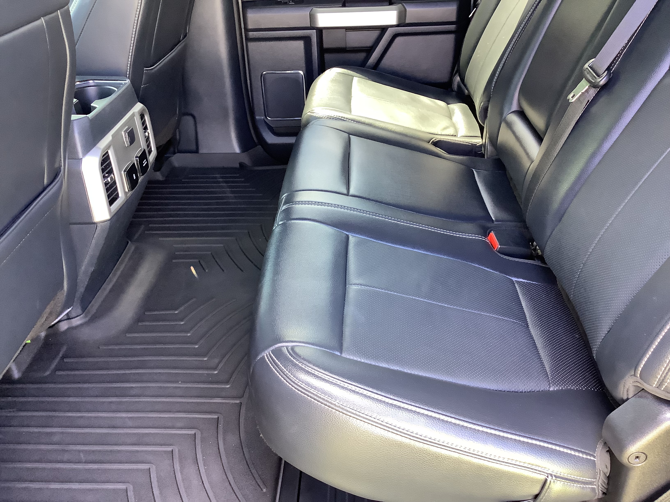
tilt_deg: -32.4
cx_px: 335
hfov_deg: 58.4
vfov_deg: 45.4
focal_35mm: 31
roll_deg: +1.4
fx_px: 600
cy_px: 251
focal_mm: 3.3
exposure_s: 1/60
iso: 250
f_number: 2.4
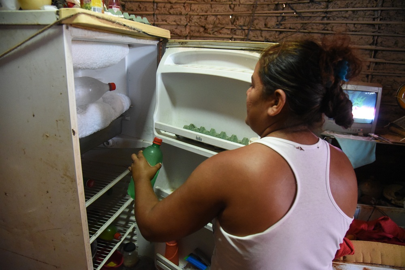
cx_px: 202
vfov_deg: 53.1
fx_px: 270
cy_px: 135
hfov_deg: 73.7
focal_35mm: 24
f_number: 4
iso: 8000
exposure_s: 1/200
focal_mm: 24
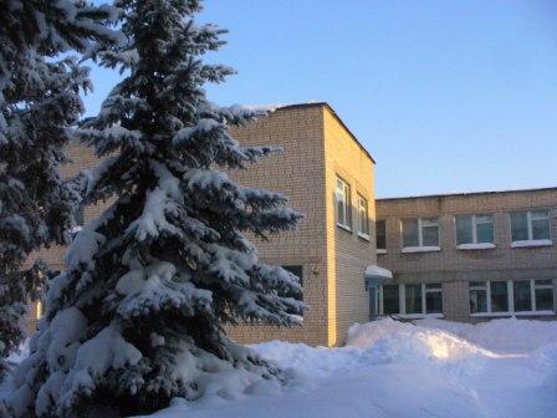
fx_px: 595
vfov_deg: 38.7
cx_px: 278
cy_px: 209
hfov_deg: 50.1
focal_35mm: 37
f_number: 5.6
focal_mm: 6.1
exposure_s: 1/800
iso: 400
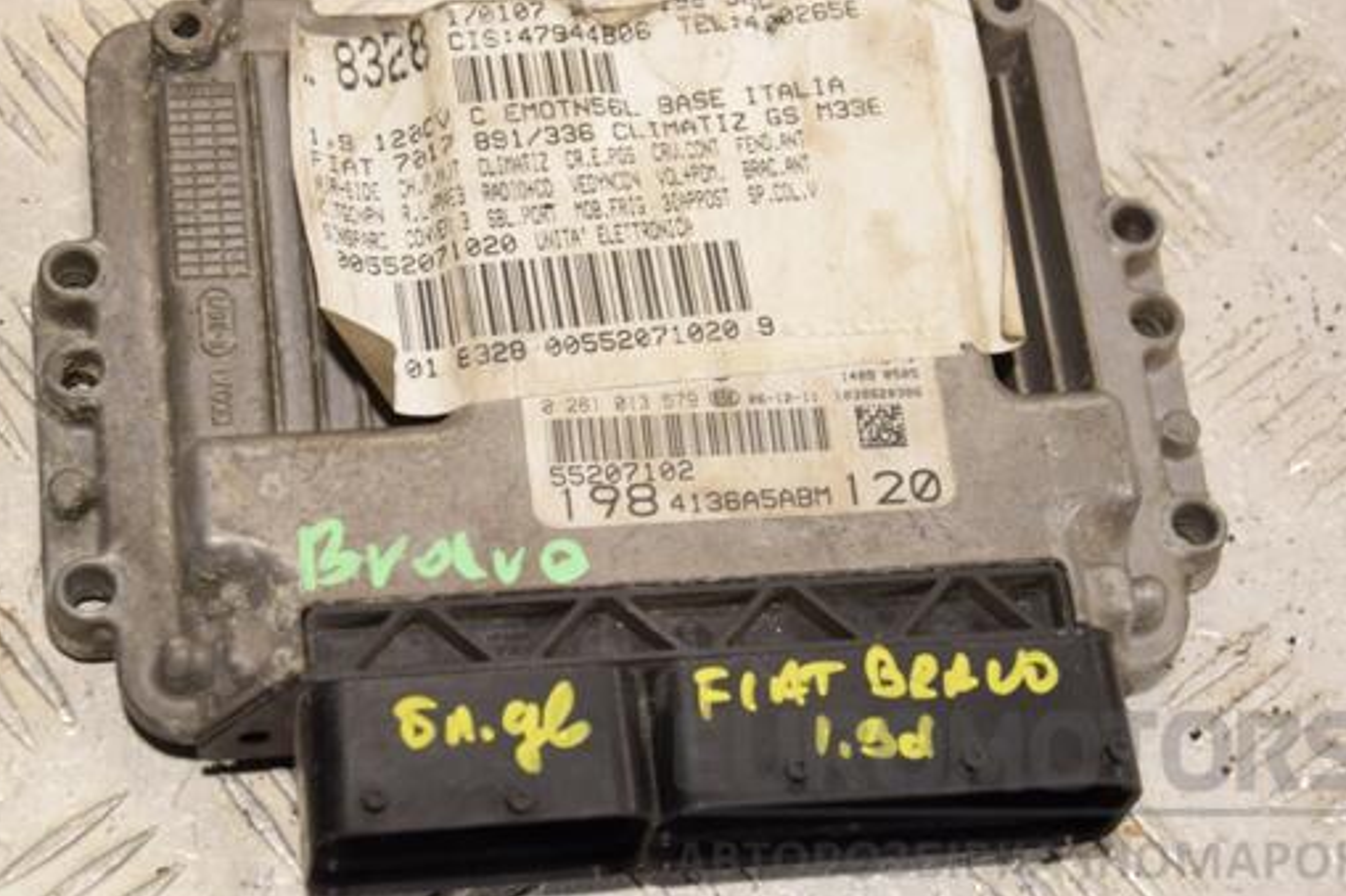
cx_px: 624
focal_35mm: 92
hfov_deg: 22.1
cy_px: 399
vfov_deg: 14.9
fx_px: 3438
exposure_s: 1/100
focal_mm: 52
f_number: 5
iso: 400
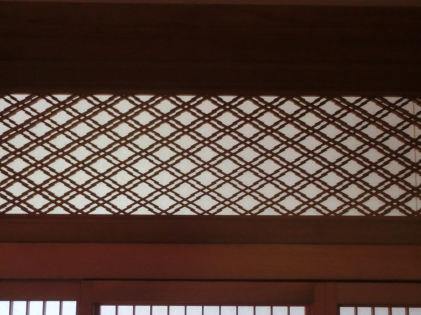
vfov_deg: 38.6
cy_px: 174
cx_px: 210
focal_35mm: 37
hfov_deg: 50.2
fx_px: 450
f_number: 3.7
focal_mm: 5.93
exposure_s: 1/30
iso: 800
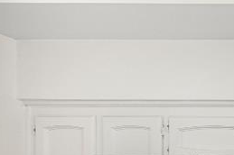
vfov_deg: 14.8
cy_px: 276
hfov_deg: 12.8
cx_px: 643
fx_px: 526
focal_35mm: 81
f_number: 5
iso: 400
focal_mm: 14
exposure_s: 1/100
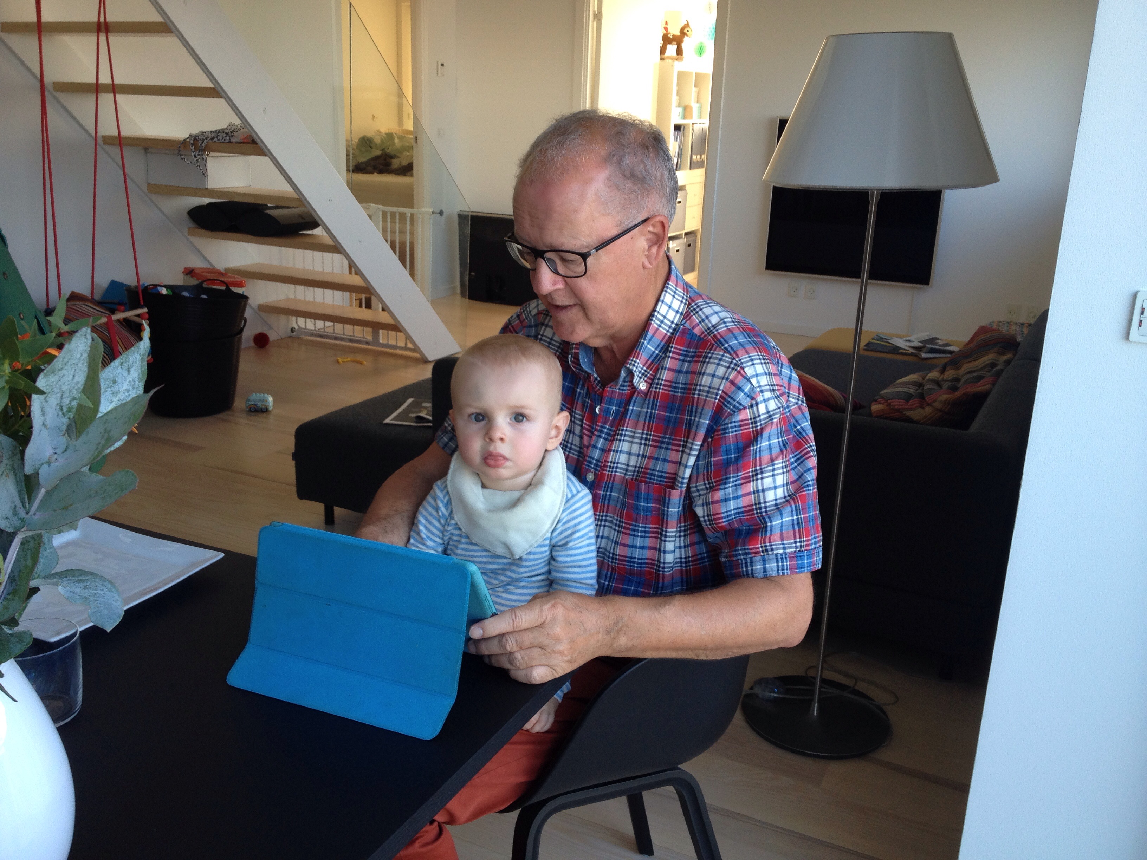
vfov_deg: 40.7
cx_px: 574
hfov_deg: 52.6
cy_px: 430
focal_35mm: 35
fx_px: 1160
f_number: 2.4
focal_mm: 4.28
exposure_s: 1/60
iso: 50
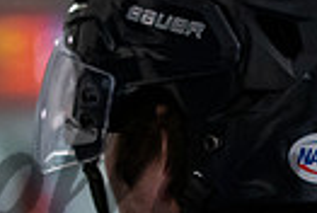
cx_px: 370
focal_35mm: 464
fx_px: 4095
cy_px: 376
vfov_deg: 3.0
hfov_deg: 4.4
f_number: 3.2
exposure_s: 1/800
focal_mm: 70
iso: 2000
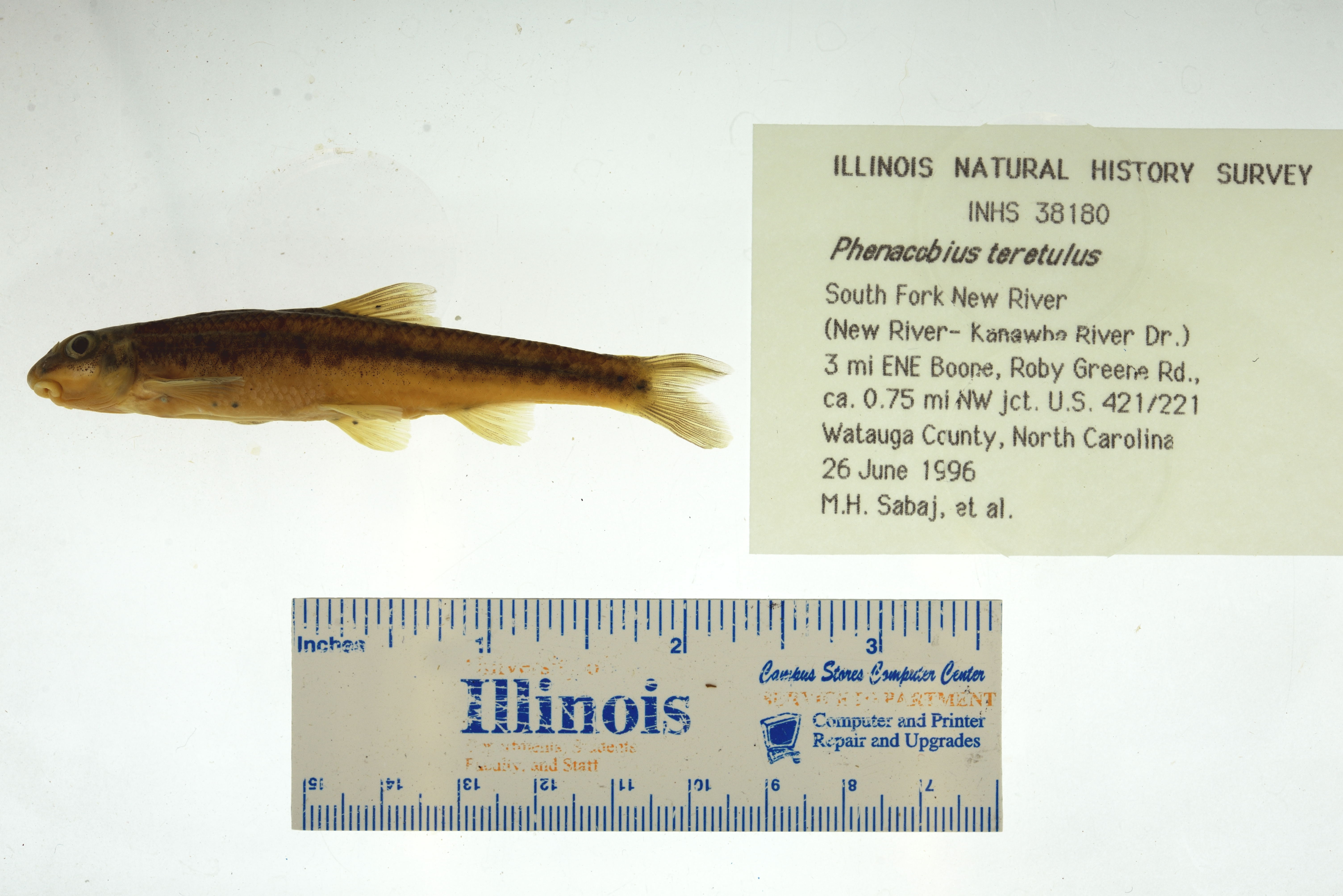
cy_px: 448
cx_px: 672
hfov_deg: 33.4
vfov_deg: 22.6
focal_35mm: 60
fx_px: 2239
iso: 100
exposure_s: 1/200
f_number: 10
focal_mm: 60
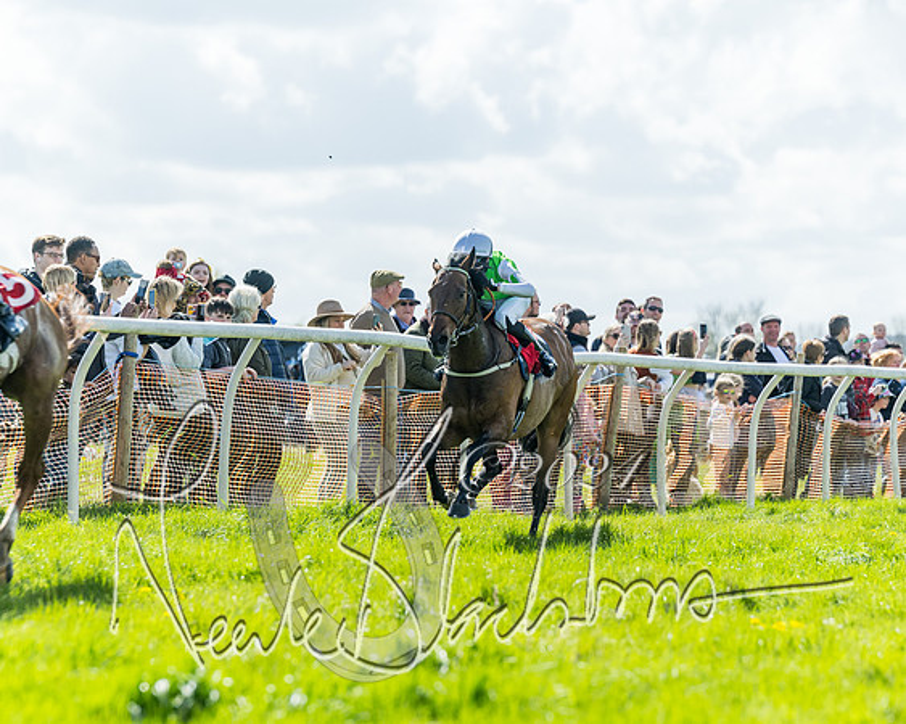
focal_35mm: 244
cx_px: 471
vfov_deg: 6.3
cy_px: 394
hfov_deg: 7.9
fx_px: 6553
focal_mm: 160
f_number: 4
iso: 400
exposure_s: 1/4000
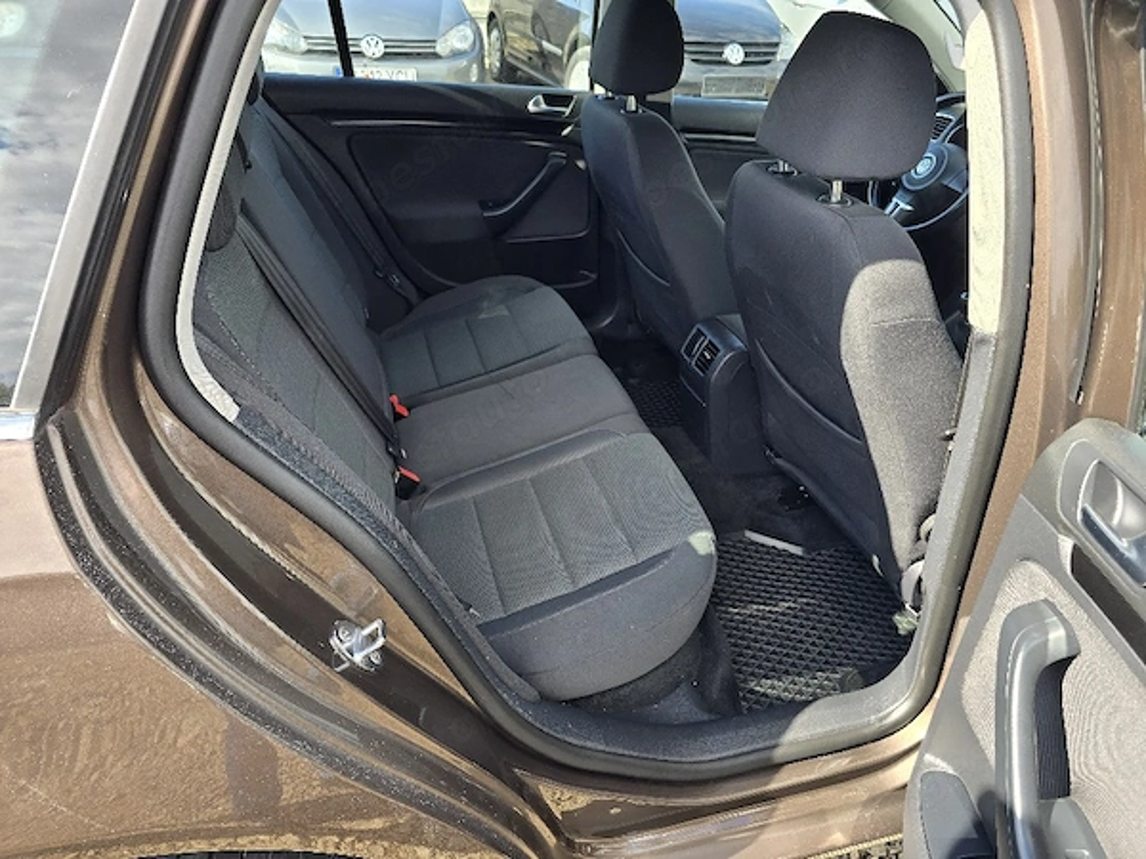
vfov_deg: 58.9
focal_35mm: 23
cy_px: 430
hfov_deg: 73.9
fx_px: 761
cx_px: 573
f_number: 1.7
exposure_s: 1/182
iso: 25
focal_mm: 6.3
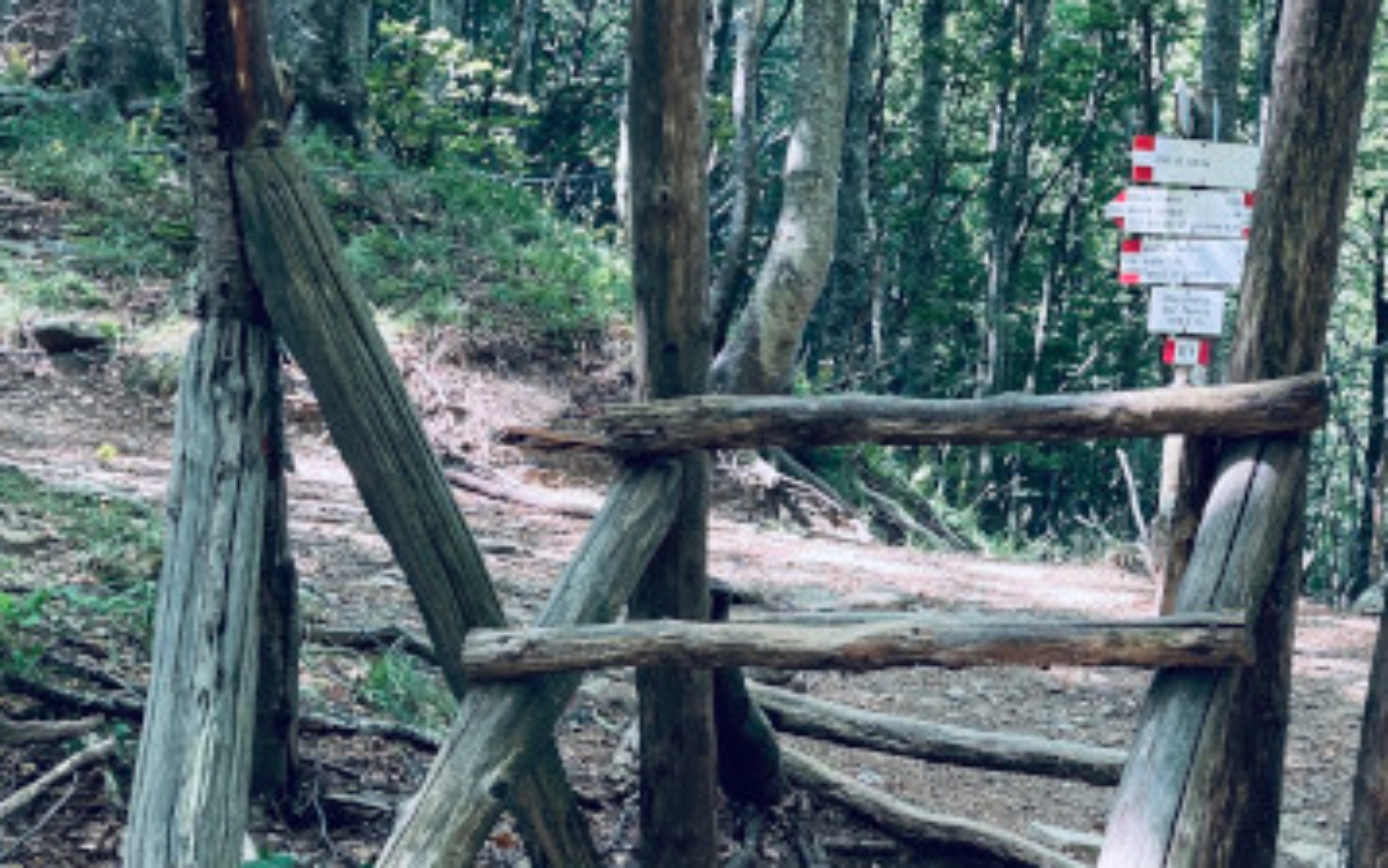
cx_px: 1245
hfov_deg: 33.3
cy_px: 502
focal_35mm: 58
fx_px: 2195
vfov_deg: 22.4
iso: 80
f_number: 1.8
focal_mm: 3.99
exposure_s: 1/84
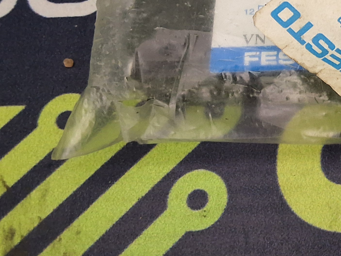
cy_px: 44
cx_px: 384
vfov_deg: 22.2
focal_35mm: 65
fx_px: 640
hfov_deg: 27.1
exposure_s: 1/20
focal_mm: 2.91
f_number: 1.9
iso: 320
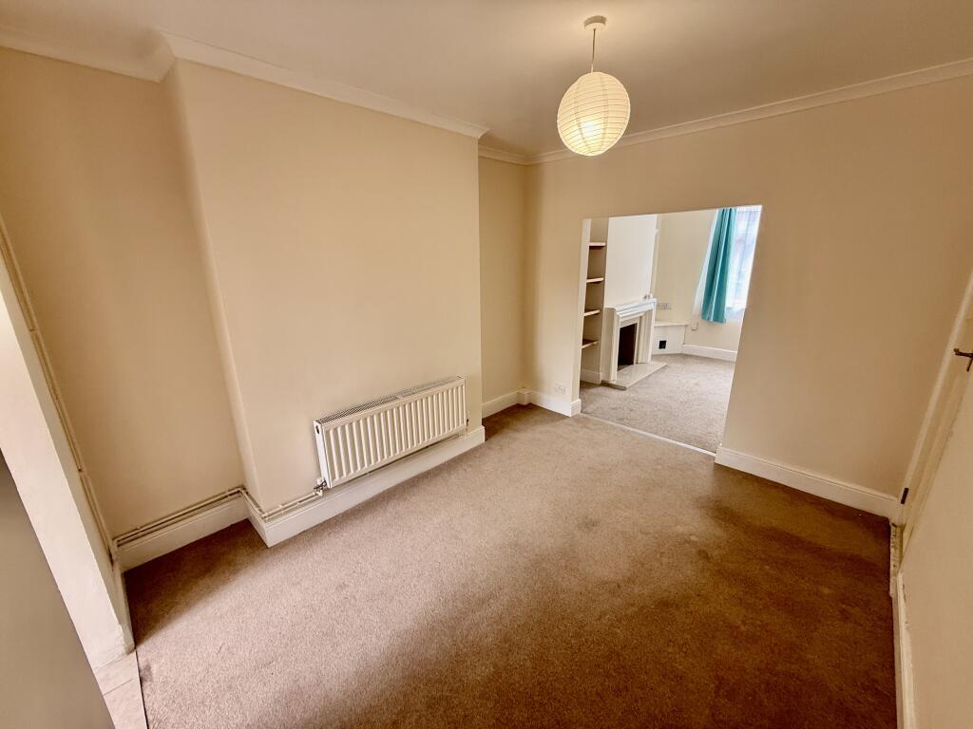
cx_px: 486
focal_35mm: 14
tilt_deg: -15.3
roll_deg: +0.1
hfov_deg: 102.1
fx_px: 394
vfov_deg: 85.7
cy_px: 364
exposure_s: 1/99
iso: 125
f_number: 2.2
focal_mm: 2.22
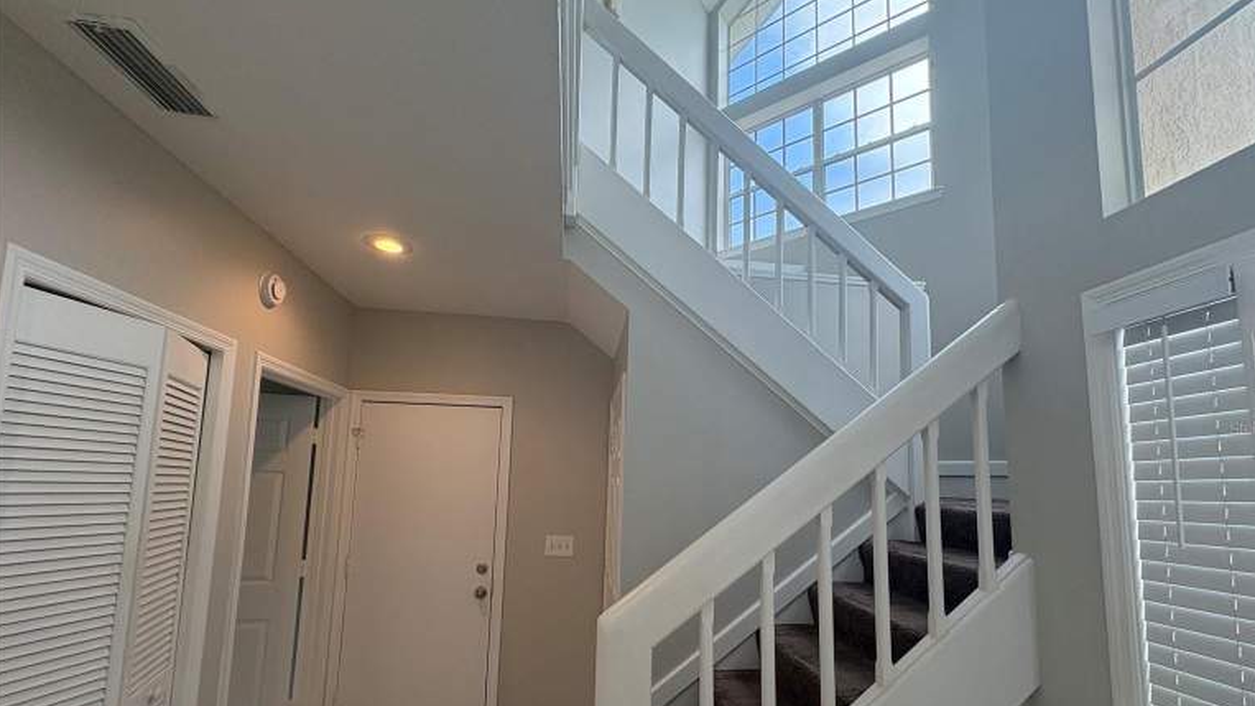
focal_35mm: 16
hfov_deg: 99.3
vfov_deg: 66.3
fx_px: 532
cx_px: 650
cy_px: 428
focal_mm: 2.22
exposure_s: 1/120
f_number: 2.2
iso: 160
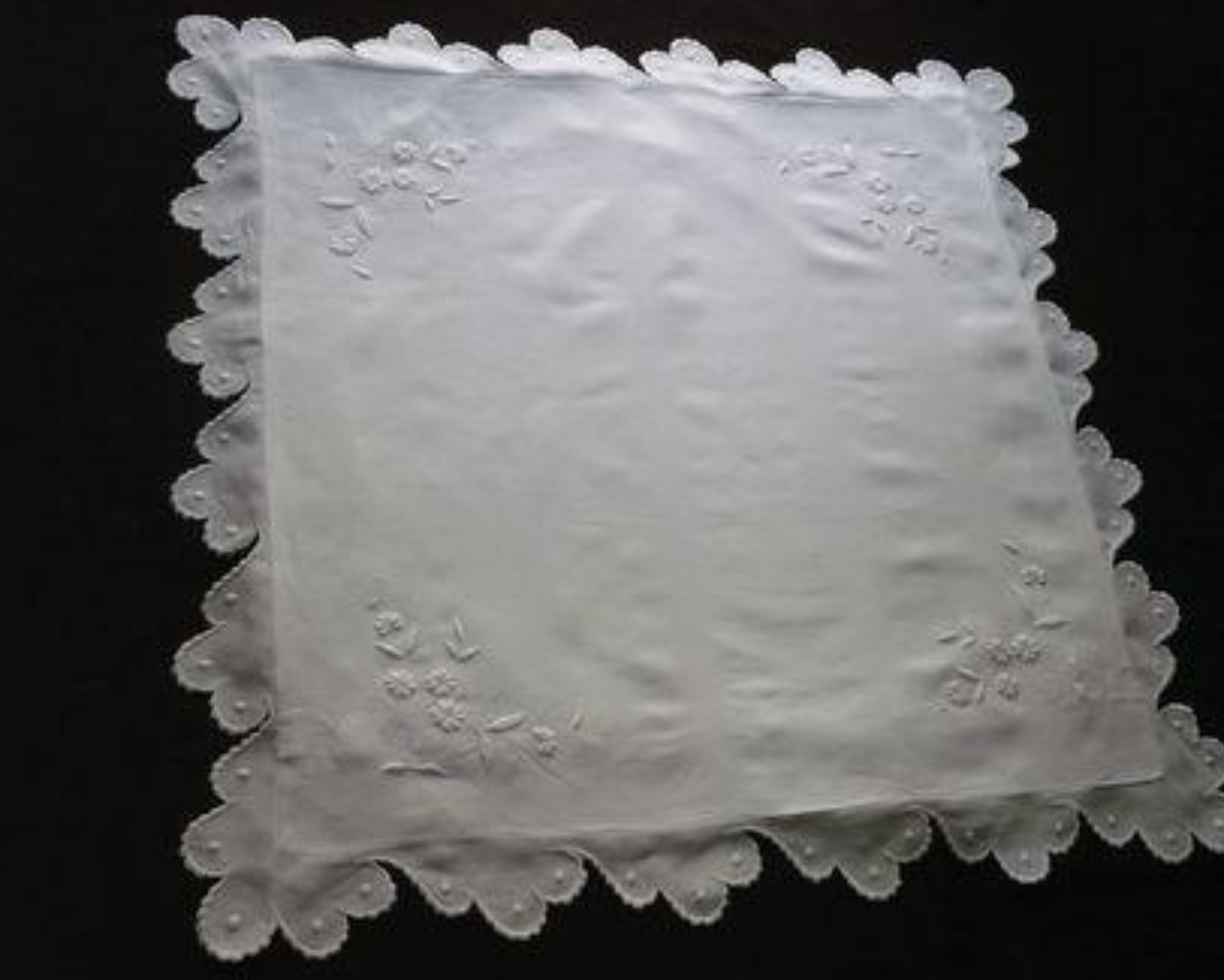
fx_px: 1341
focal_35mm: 37
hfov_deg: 49.0
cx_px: 651
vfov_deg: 40.1
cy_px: 488
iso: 400
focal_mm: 5.8
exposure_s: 1/400
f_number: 2.8
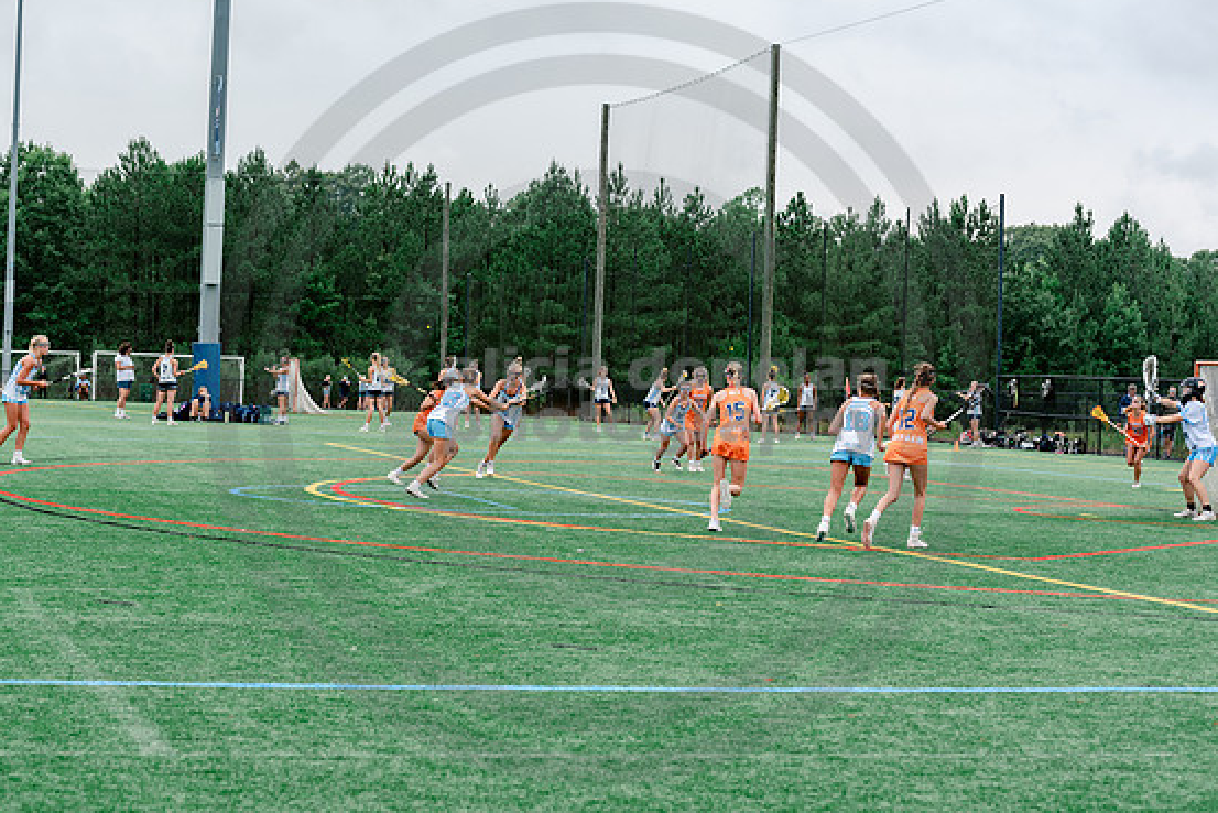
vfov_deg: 15.9
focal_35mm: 86
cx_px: 597
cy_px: 393
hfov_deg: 23.6
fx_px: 2910
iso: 250
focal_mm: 82
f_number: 5
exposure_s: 1/400
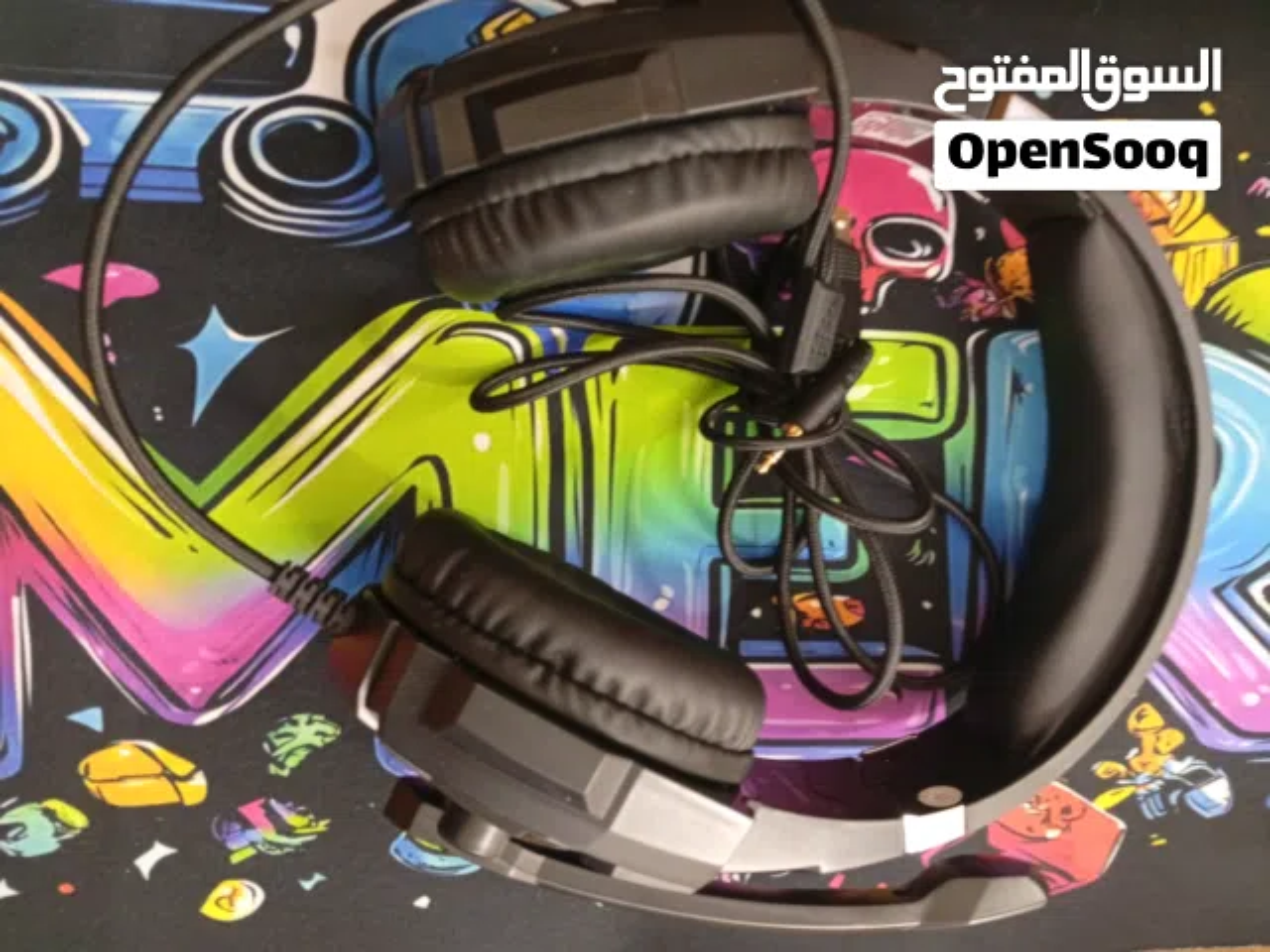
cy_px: 476
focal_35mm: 27
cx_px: 635
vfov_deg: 51.4
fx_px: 991
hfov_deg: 65.3
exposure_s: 1/16.7
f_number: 1.8
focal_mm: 3.98
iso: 1981
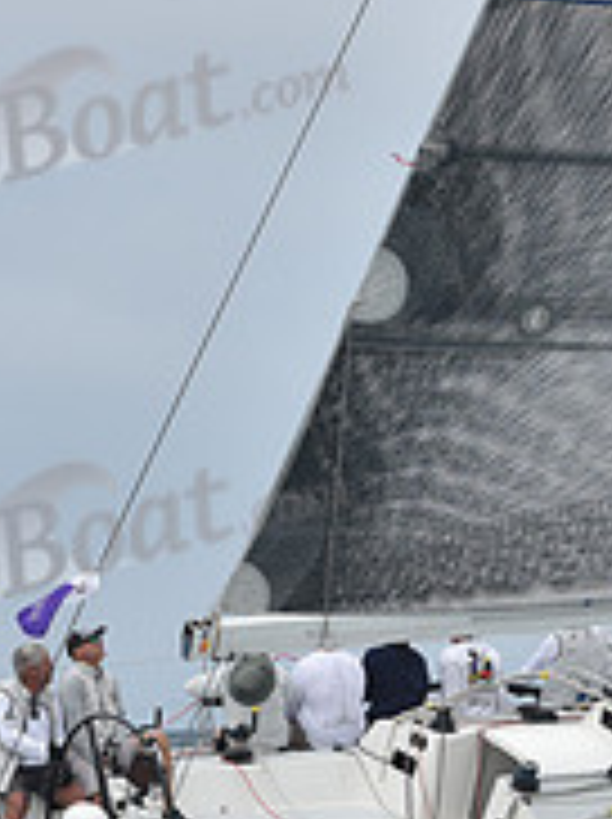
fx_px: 5080
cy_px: 727
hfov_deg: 6.9
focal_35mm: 215
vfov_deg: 9.2
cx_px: 585
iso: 250
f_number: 10
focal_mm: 70
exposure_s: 1/800
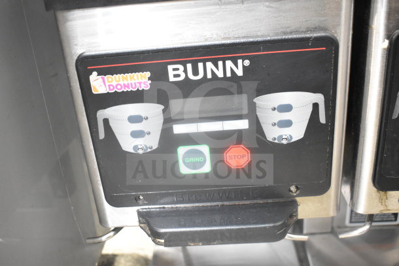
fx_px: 399
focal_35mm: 36
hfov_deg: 53.1
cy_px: 133
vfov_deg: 36.9
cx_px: 200
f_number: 3.8
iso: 2800
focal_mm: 24
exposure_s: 1/40
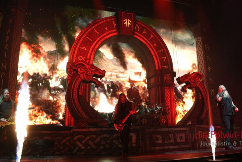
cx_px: 146
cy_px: 69
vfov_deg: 39.9
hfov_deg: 56.8
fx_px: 222
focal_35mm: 33
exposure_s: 1/160
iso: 1600
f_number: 4
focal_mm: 18
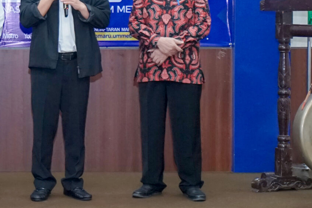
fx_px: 919
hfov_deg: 18.5
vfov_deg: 12.9
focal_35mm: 106
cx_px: -30
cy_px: 37
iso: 2000
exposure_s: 1/125
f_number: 4
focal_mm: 35
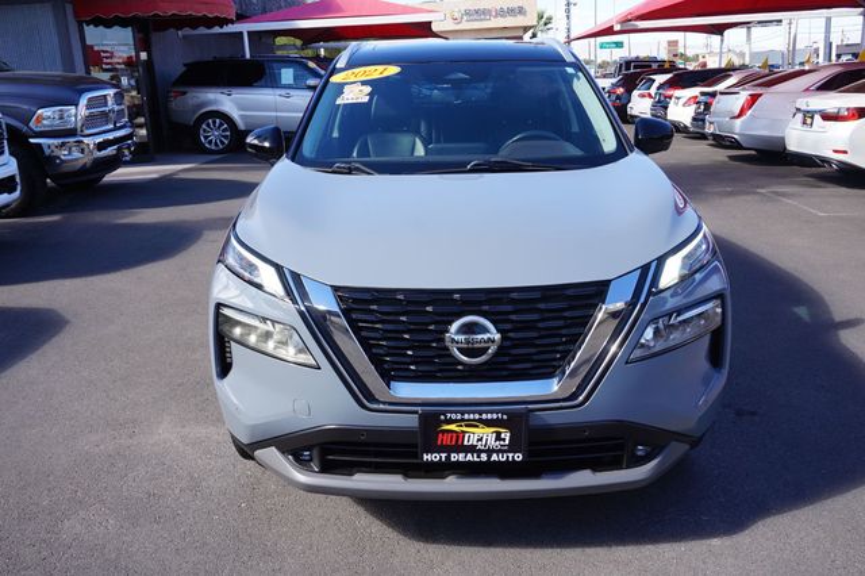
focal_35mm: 32
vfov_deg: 41.7
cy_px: 288
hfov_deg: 59.5
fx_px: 756
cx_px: 432
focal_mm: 21
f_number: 9
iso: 100
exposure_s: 1/80
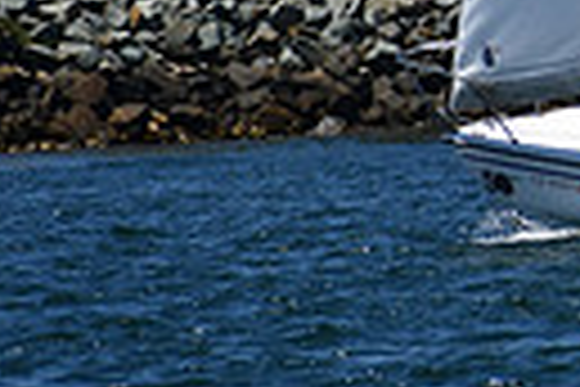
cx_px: 1268
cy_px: -137
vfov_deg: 0.9
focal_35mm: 1485
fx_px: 23923
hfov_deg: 1.4
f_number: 7.1
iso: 200
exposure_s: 1/1600
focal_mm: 220
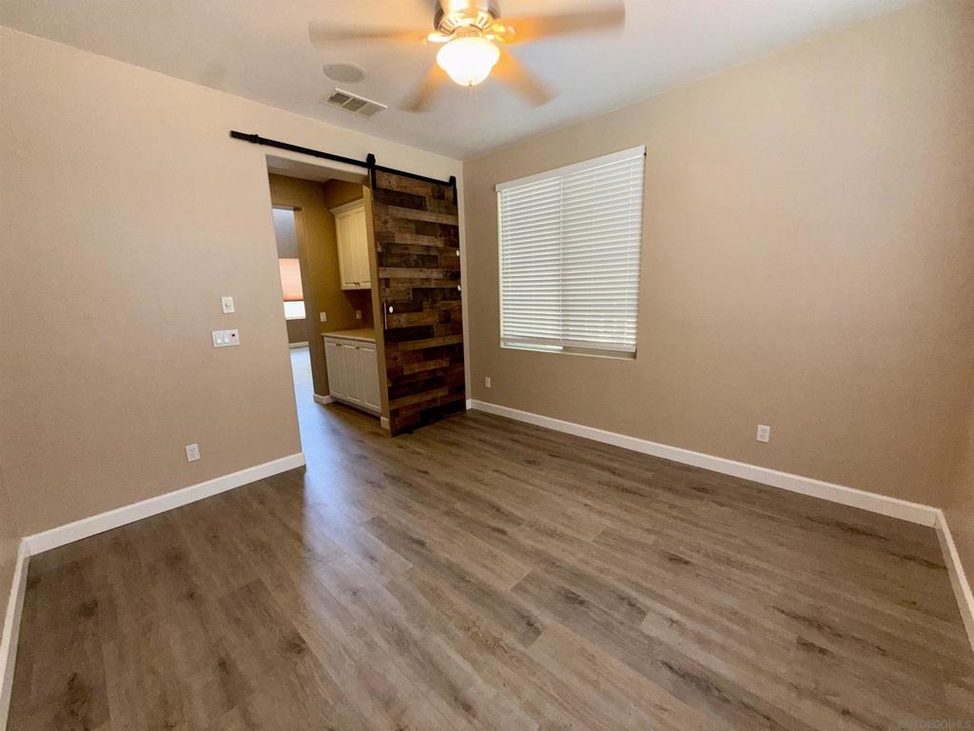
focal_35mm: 14
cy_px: 366
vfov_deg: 85.7
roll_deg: +1.5
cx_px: 487
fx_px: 394
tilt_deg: -10.2
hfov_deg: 102.1
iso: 80
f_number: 2.2
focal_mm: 2.22
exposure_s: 1/66
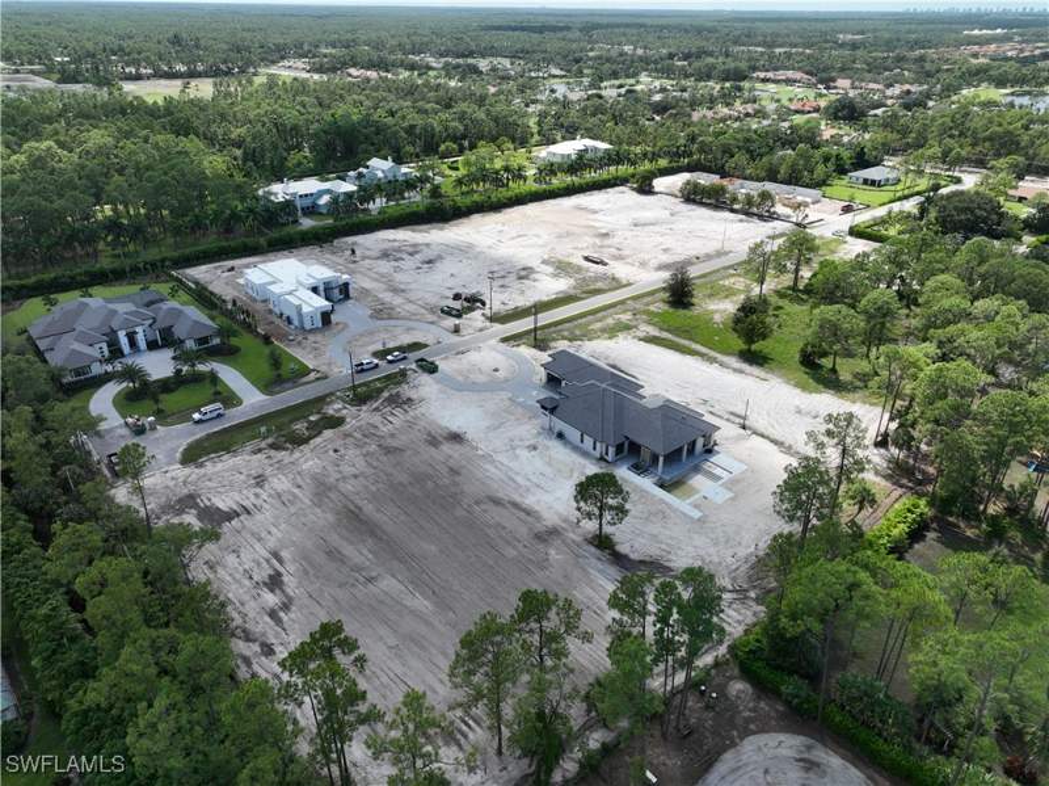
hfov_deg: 71.6
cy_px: 393
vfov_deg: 56.8
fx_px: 727
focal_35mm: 24
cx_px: 524
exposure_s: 1/1000
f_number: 4.5
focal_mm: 12.29
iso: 100
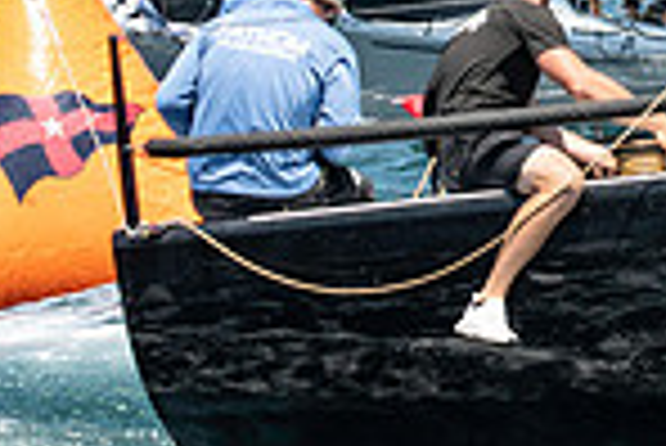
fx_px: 12222
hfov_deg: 3.1
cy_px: -255
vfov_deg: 2.1
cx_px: 1017
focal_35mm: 660
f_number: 5
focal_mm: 112
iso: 250
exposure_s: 1/1600
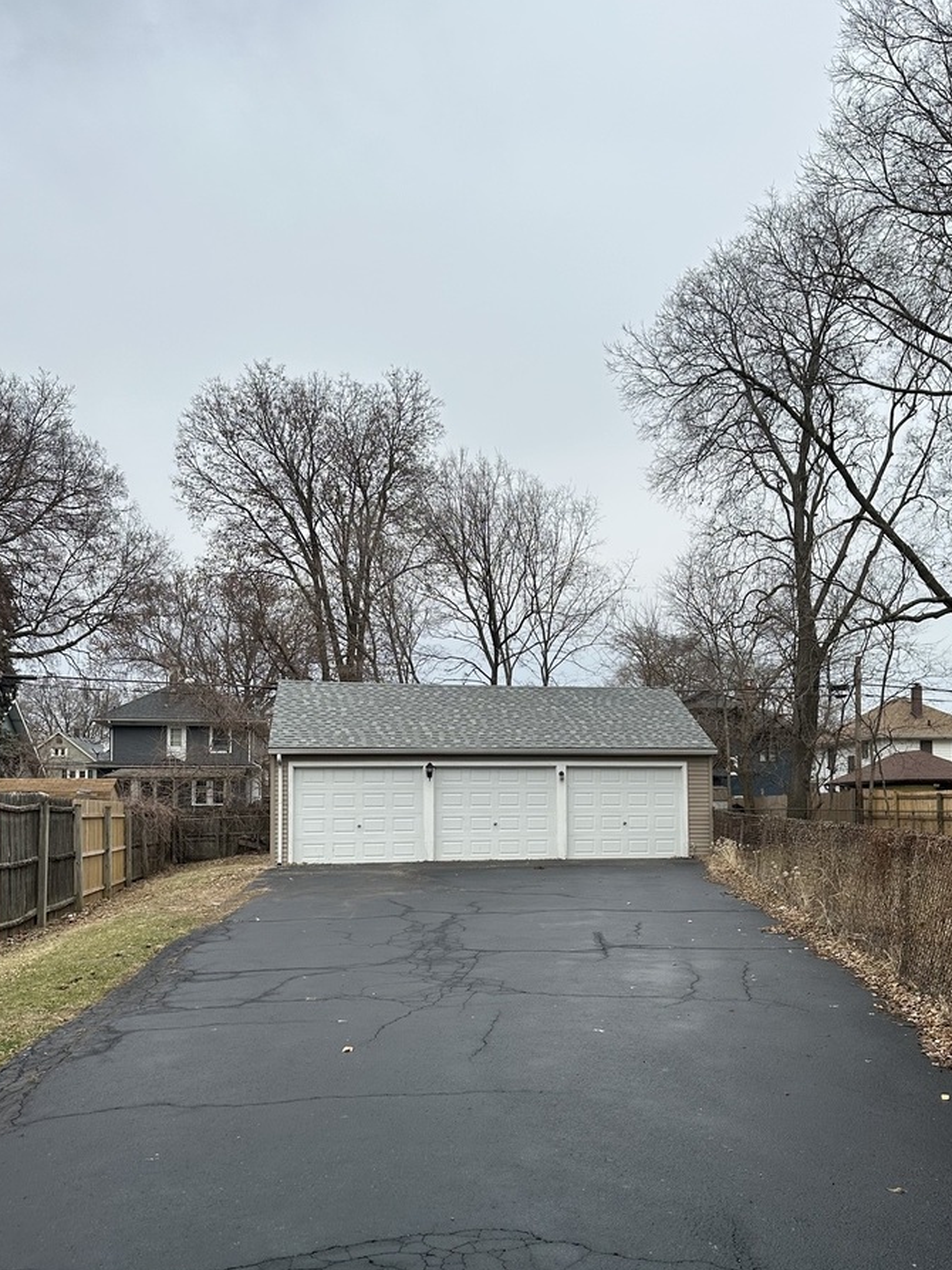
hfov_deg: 48.0
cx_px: 563
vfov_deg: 61.2
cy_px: 759
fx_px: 1064
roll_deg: -0.9
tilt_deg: +2.2
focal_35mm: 29
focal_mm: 6.86
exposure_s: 1/2660
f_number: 1.78
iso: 80
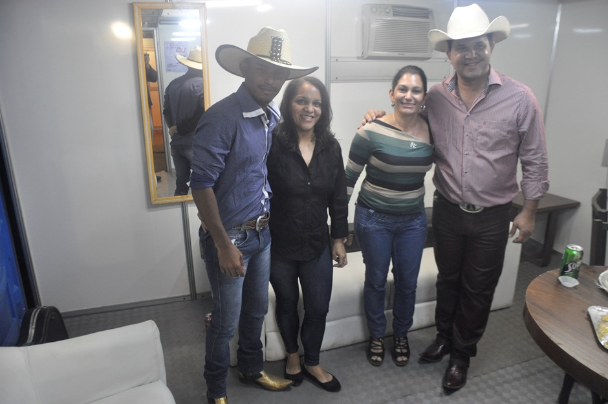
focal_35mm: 27
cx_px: 304
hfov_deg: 67.5
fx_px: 455
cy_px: 202
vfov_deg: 47.8
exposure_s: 1/50
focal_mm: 18
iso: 1250
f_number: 3.5
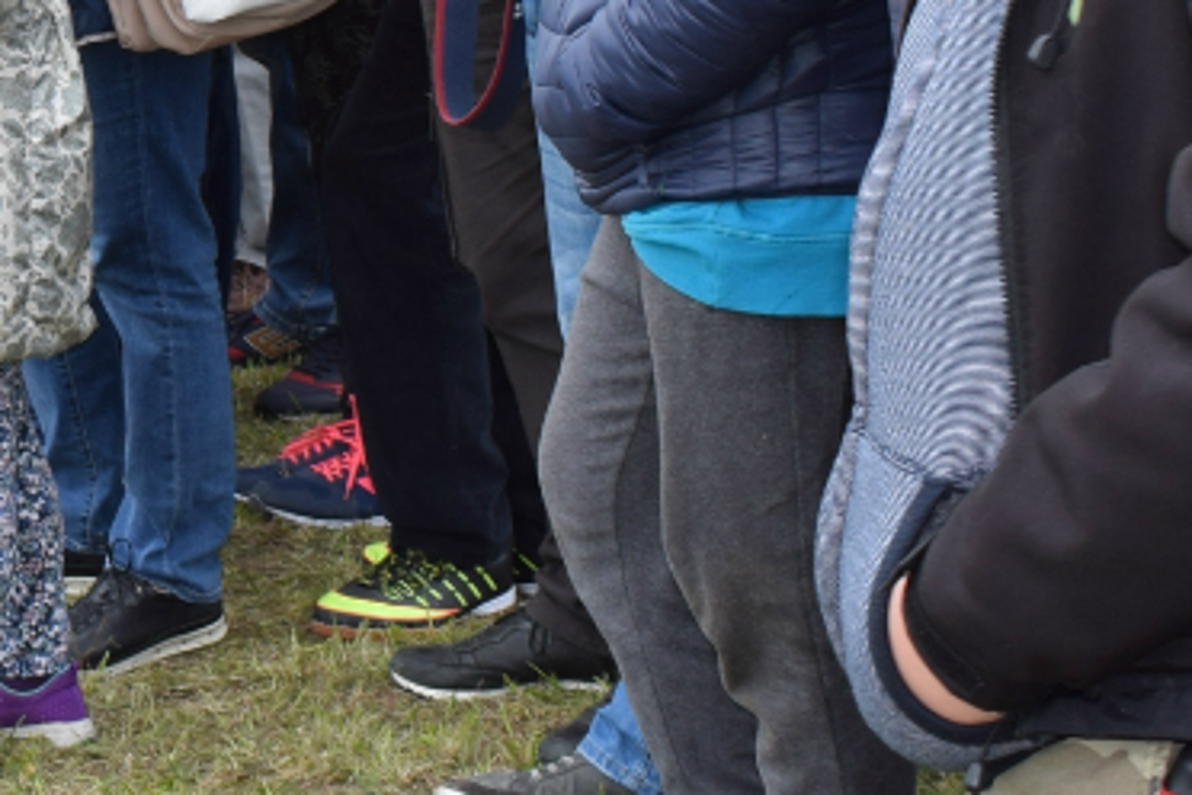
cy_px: -77
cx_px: -574
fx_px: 4972
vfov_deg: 9.1
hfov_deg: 13.0
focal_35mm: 150
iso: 100
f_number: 8
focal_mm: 23
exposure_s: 1/80
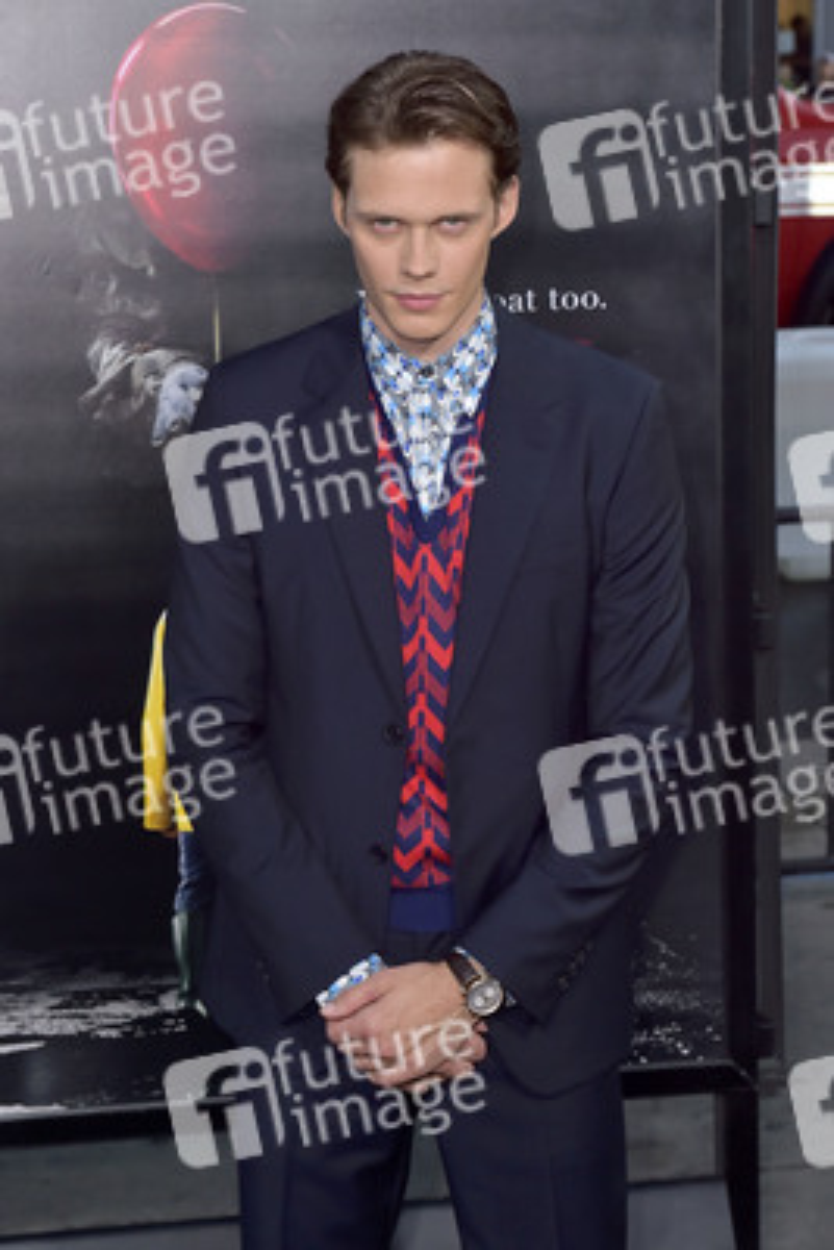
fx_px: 2291
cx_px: 417
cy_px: 625
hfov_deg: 20.6
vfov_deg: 30.5
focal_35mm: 66
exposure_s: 1/320
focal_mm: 66
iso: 640
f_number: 6.3
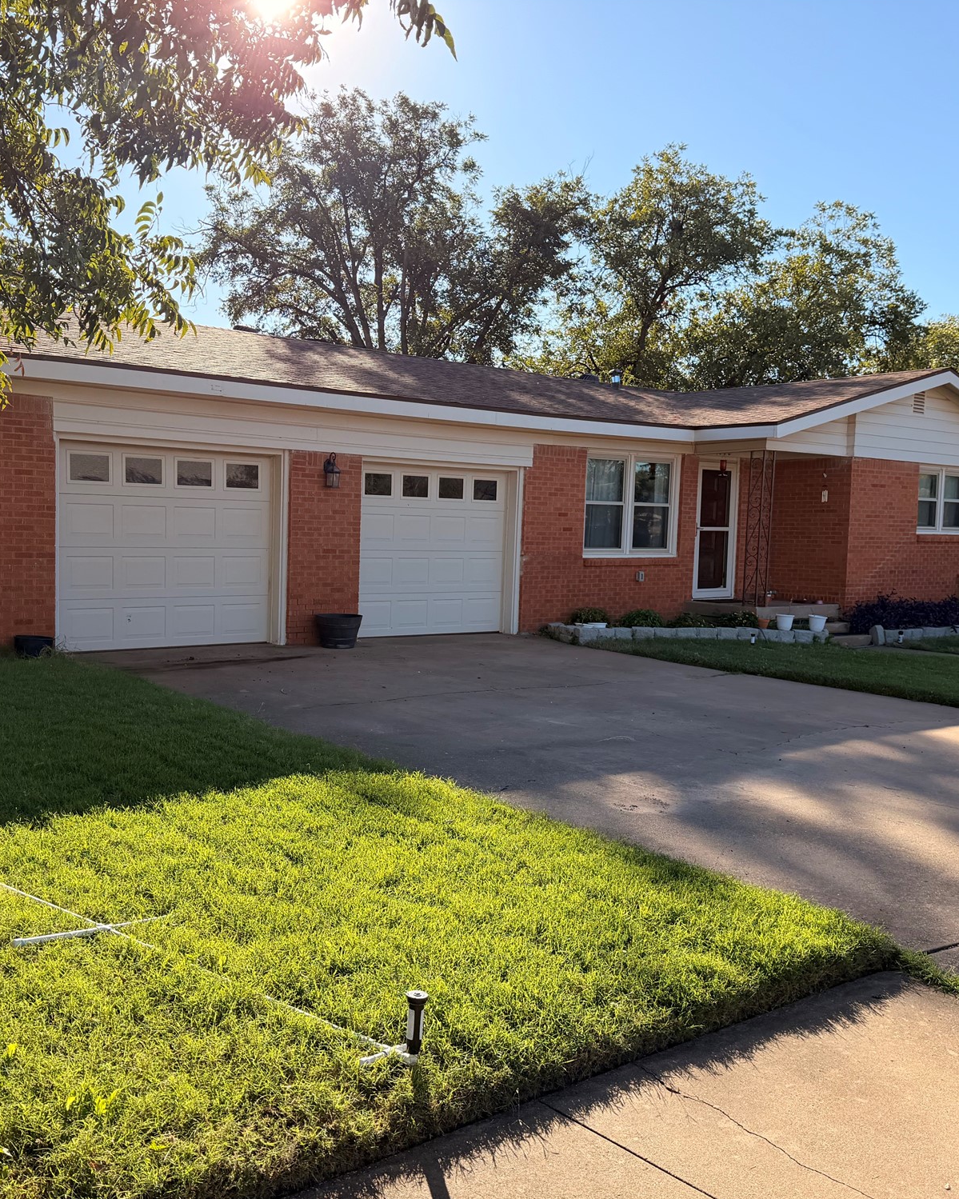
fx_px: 1135
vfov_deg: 55.7
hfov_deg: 45.7
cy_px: 607
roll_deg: -2.1
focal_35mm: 32
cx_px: 438
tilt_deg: -6.6
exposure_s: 1/2525
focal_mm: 6.76
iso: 100
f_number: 1.78
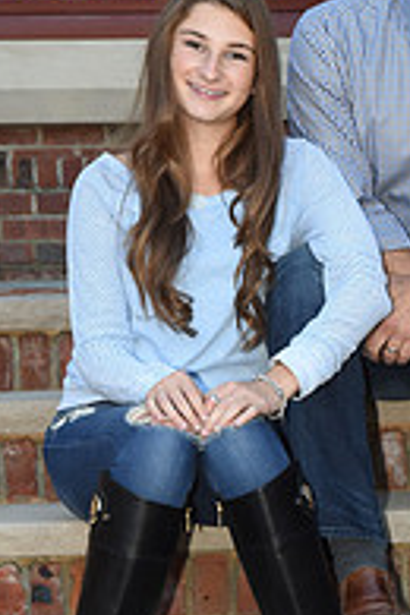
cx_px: 519
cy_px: 514
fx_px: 2443
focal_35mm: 143
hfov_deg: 9.4
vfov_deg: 14.3
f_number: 8
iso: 640
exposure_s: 1/100
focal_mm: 48
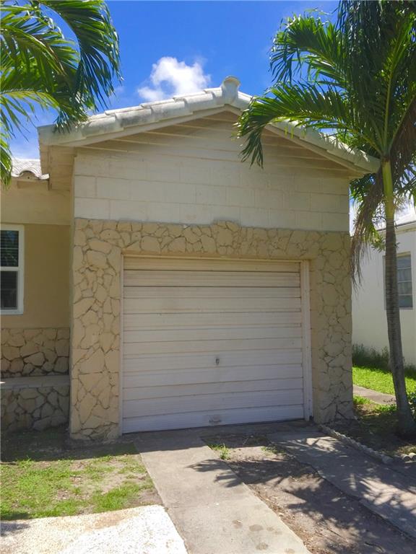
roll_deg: +0.9
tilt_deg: +4.0
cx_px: 208
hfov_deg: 48.2
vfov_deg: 61.7
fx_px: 465
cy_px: 277
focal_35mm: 29
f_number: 2.2
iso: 32
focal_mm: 4.15
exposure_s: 1/1464
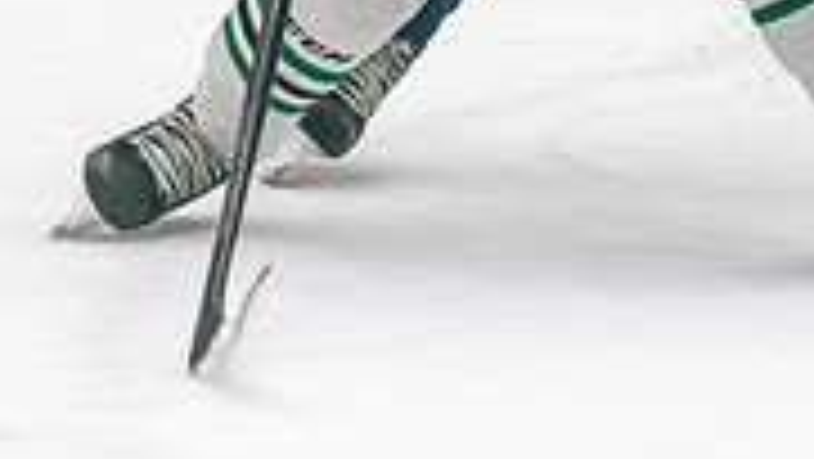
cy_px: -394
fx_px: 9026
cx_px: 567
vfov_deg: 2.9
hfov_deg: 5.2
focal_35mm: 418
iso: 3200
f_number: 2.8
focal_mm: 103
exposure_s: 1/1250
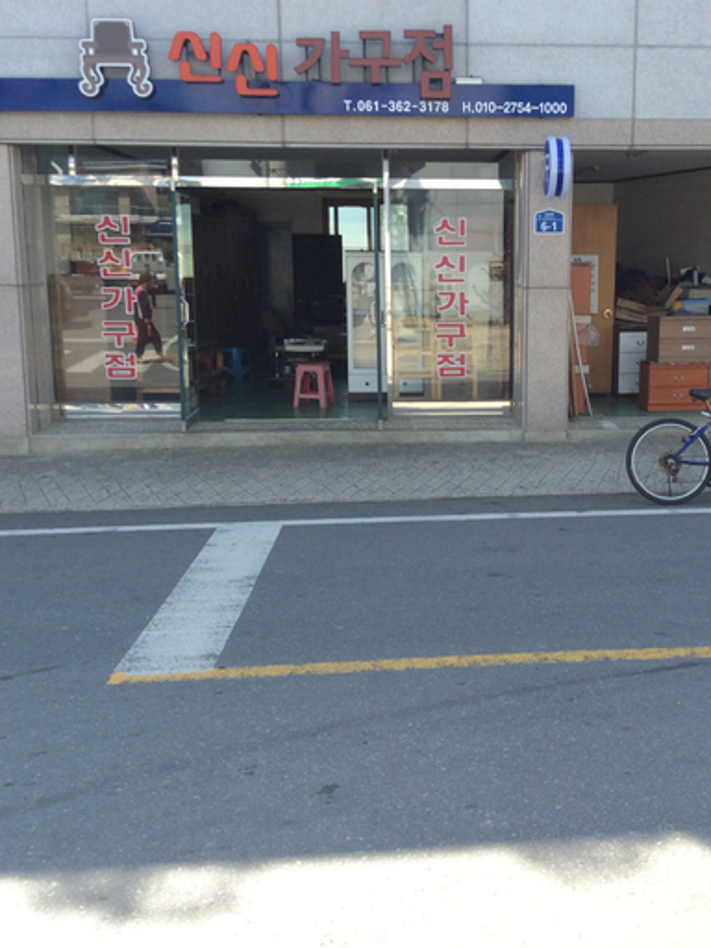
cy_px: 476
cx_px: 462
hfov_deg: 32.0
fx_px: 1232
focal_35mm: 45
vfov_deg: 42.1
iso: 32
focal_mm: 3.3
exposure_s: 1/362
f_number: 2.4
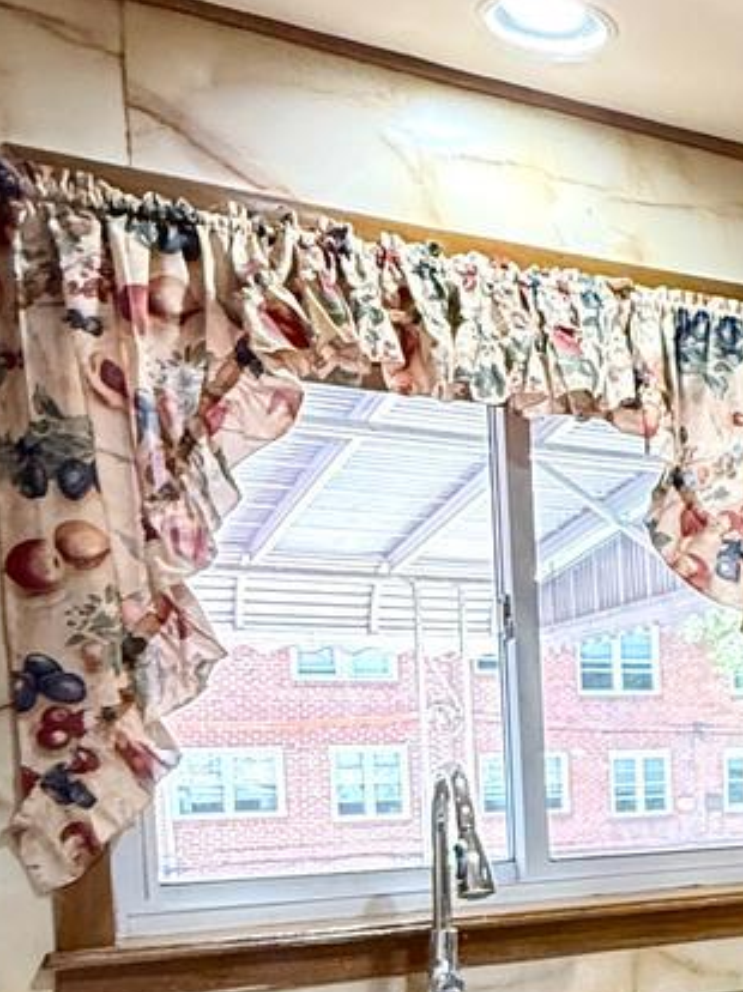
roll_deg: +0.4
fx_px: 1490
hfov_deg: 23.2
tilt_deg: -5.8
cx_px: 1081
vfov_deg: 34.9
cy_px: 875
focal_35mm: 52
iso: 500
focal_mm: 2.22
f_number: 2.2
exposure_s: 1/120
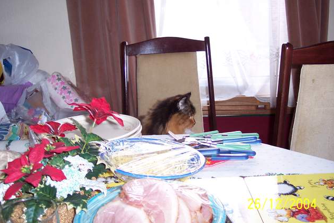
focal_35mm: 40
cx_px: 166
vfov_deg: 33.4
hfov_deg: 48.4
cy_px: 109
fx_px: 371
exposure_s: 1/30
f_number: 2.8
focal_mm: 8
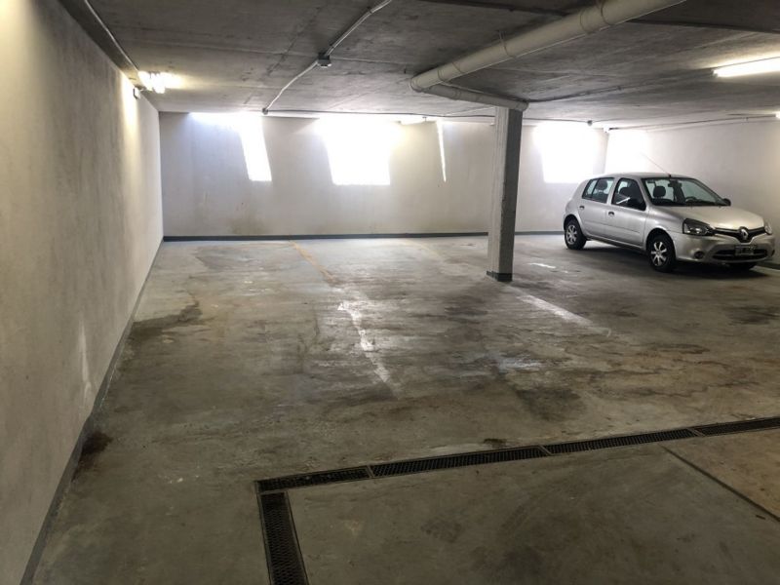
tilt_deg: -12.2
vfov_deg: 49.7
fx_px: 631
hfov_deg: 63.4
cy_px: 292
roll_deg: -0.3
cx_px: 390
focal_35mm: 28
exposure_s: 1/24
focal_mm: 4
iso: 40
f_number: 1.8
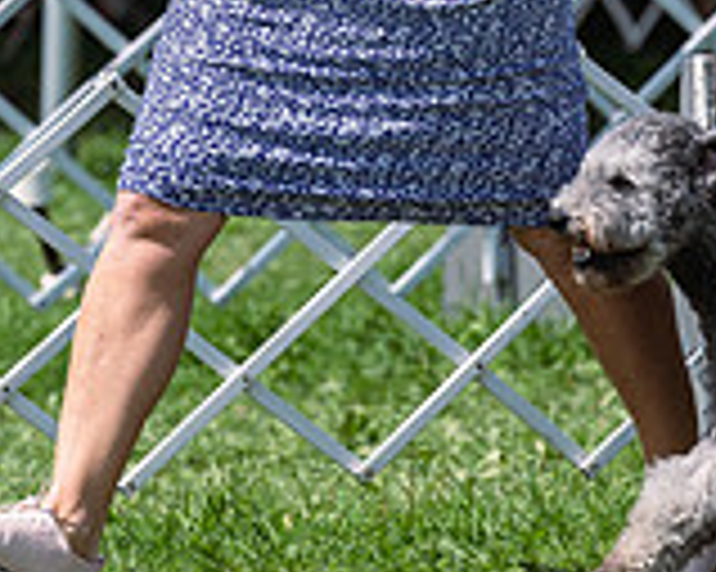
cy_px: -59
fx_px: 15989
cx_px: 466
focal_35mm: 755
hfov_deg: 2.6
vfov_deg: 2.0
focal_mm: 189
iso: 100
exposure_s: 1/1000
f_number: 4.5
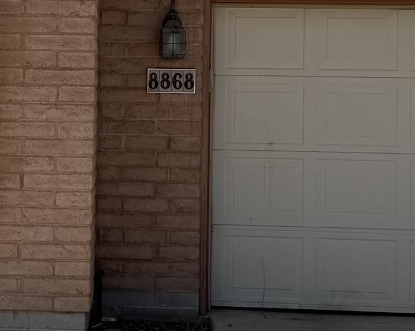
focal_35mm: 100
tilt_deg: +0.4
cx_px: 82
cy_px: 105
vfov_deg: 15.4
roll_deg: -0.5
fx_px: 1228
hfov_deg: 19.0
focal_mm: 6.76
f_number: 1.78
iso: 80
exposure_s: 1/6410
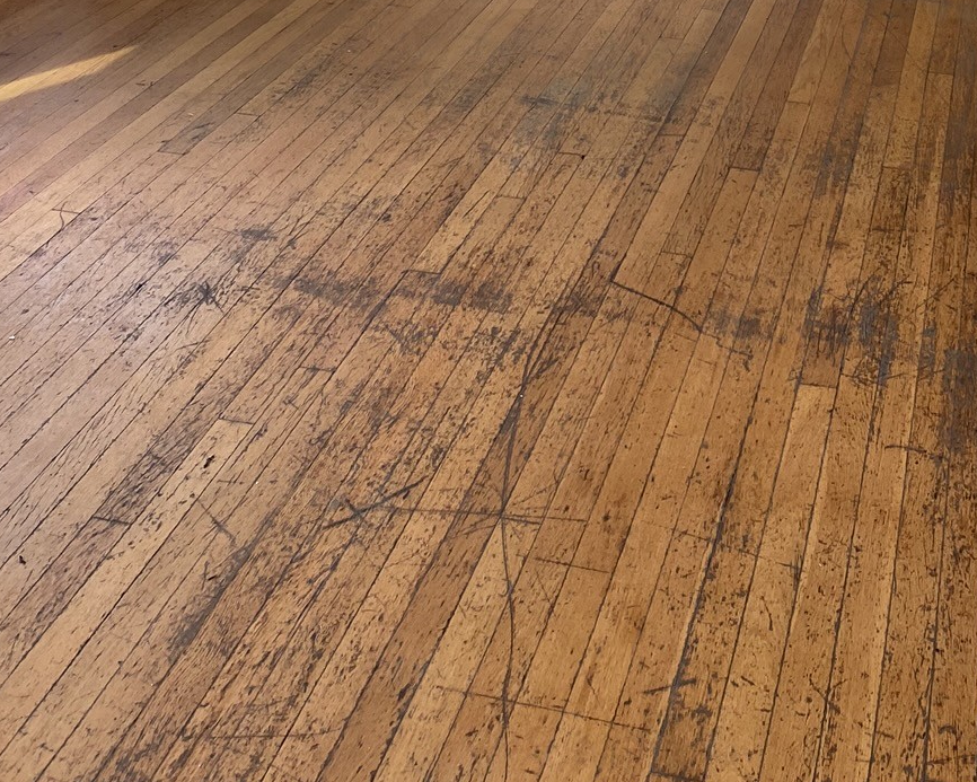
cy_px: -184
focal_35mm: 60
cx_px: 628
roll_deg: -0.7
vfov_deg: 23.0
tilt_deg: -10.9
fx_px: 1735
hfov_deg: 31.3
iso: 50
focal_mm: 4.25
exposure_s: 1/122
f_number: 1.8
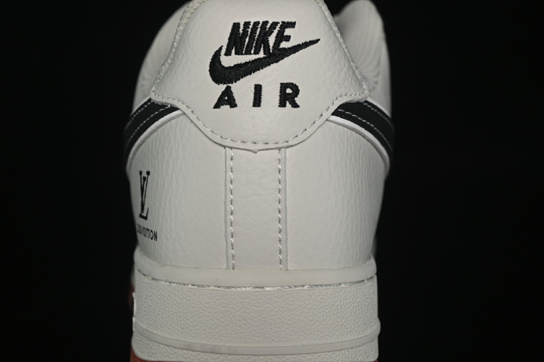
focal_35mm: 75
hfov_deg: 27.0
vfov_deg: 18.2
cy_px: 181
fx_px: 1133
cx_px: 272
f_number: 6.3
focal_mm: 50
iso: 160
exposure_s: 1/60
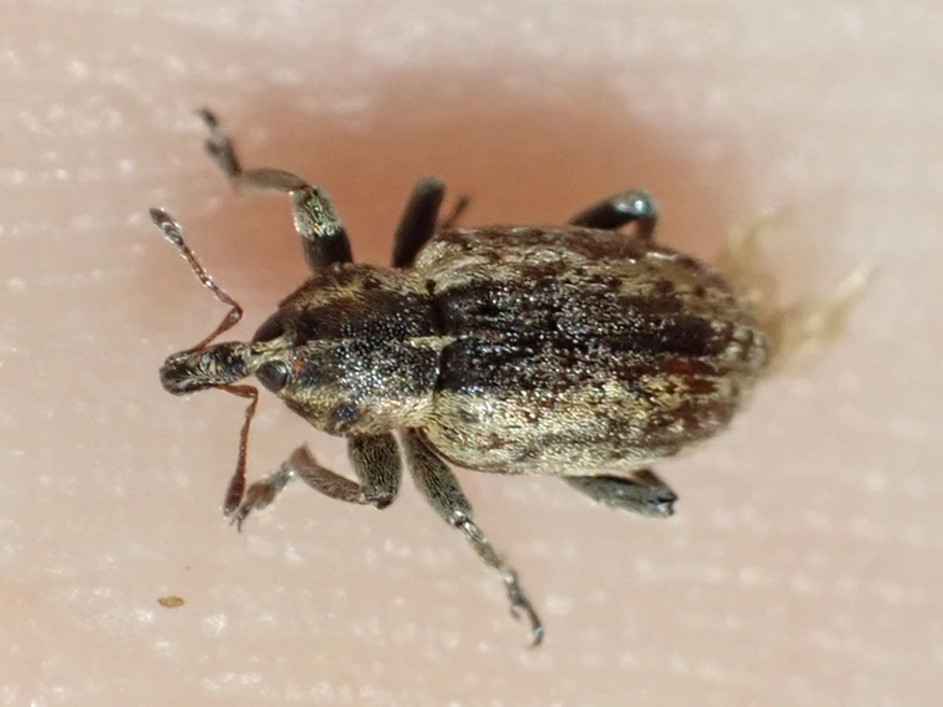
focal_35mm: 100
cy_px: 354
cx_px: 472
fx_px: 2724
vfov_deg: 14.8
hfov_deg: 19.6
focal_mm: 18
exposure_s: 1/80
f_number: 4.9
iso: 500
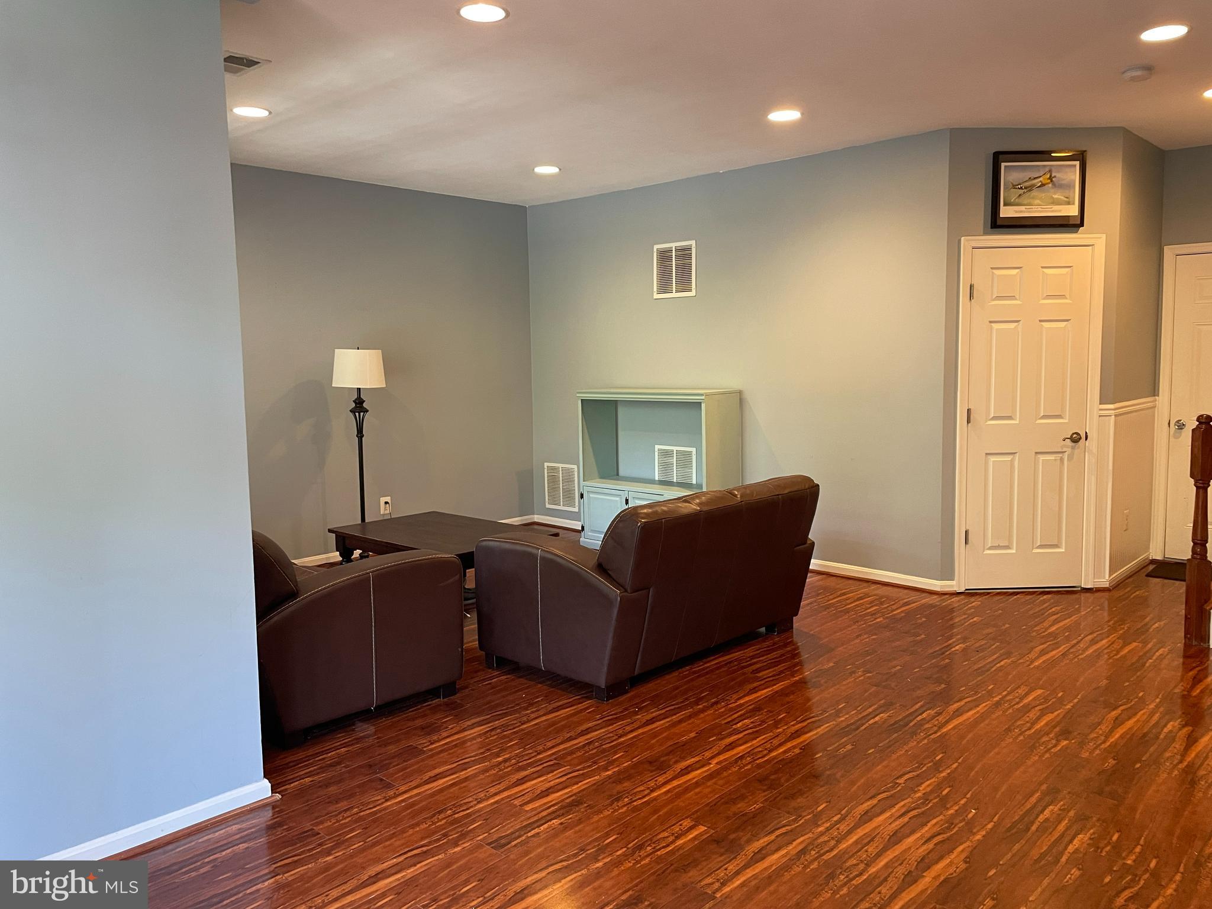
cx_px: 606
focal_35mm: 26
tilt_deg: -4.7
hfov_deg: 67.3
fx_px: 910
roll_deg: +1.4
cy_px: 454
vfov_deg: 53.1
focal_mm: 4.2
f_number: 1.6
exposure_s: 1/60
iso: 250
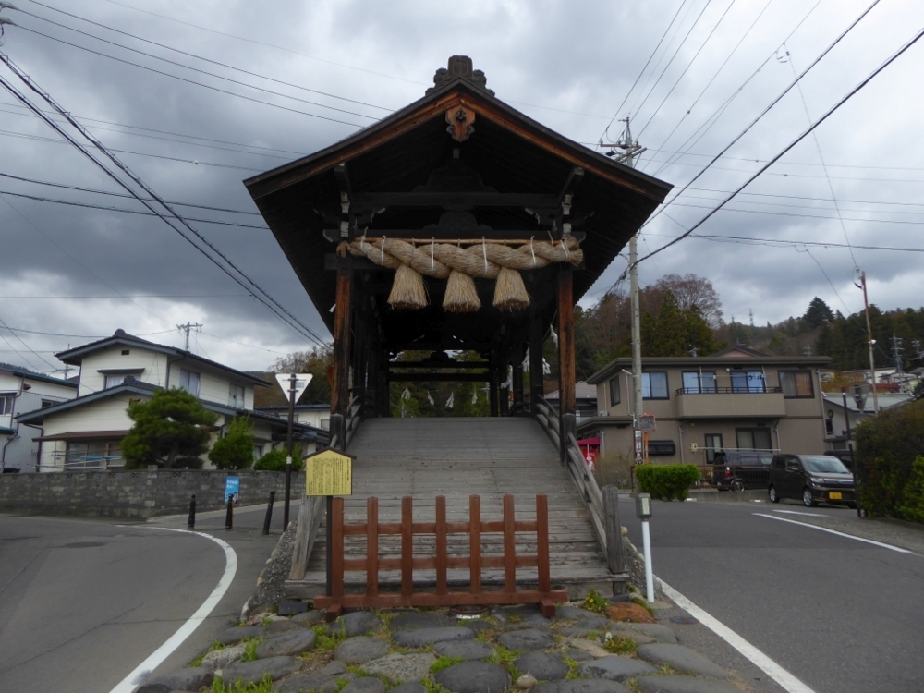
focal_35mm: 25
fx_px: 667
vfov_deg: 54.9
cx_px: 462
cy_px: 346
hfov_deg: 69.4
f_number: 3.3
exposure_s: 1/800
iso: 100
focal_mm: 4.3
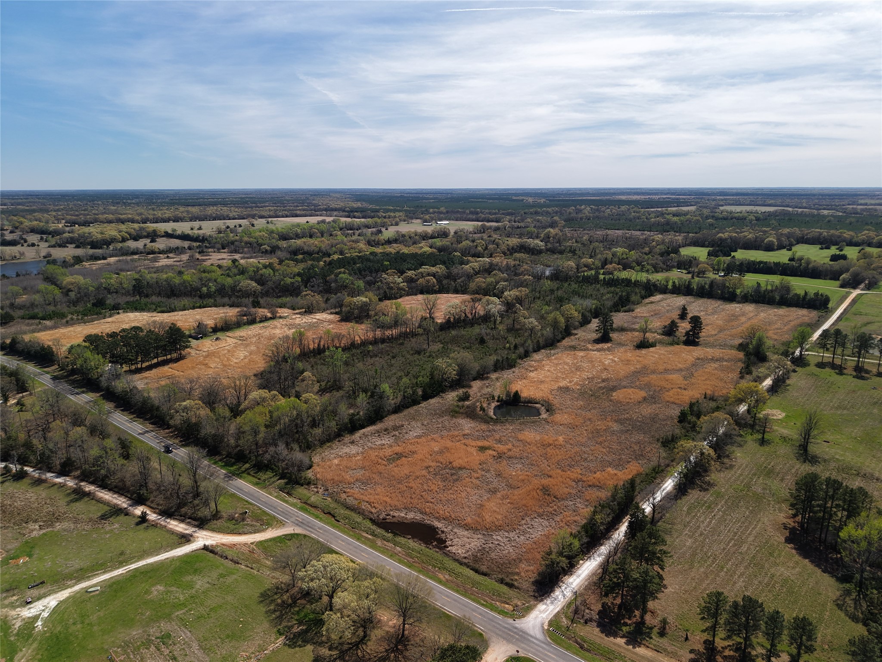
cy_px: 331
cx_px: 441
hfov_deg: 71.6
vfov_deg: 56.8
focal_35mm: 24
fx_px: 612
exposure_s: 1/1250
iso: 100
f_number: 1.8
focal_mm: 8.67
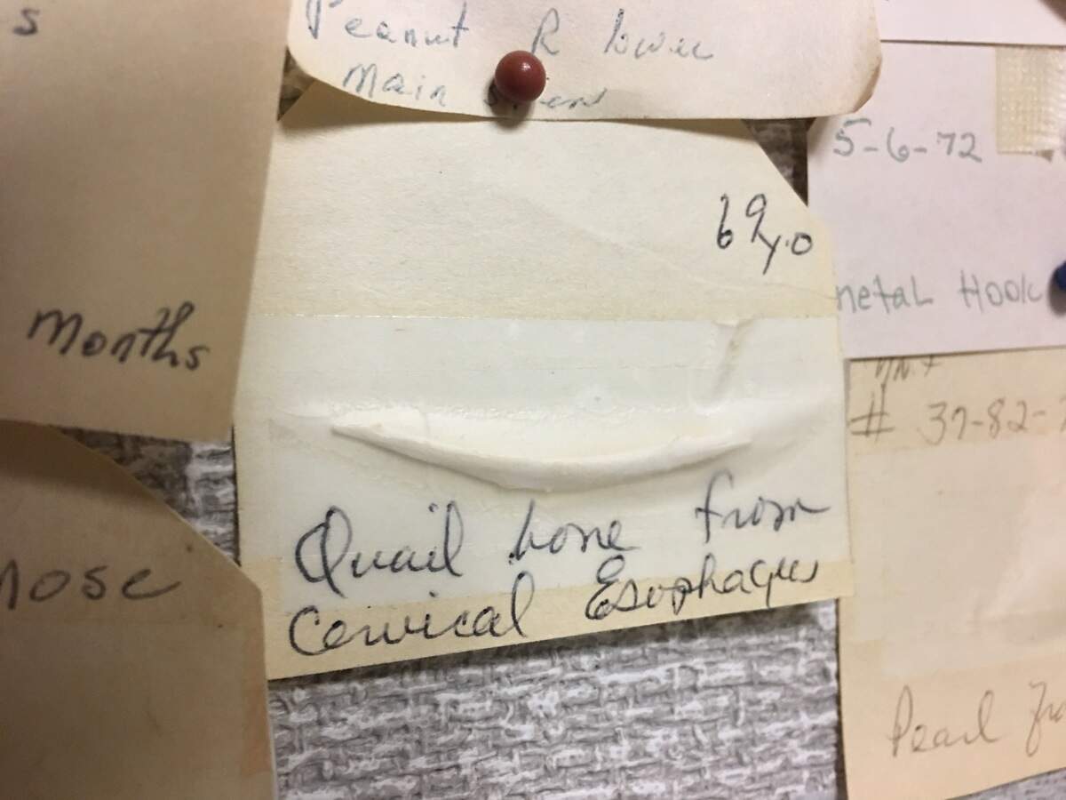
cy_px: 400
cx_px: 533
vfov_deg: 48.2
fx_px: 893
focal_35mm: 29
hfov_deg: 61.7
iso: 80
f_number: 2.2
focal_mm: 4.15
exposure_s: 1/15
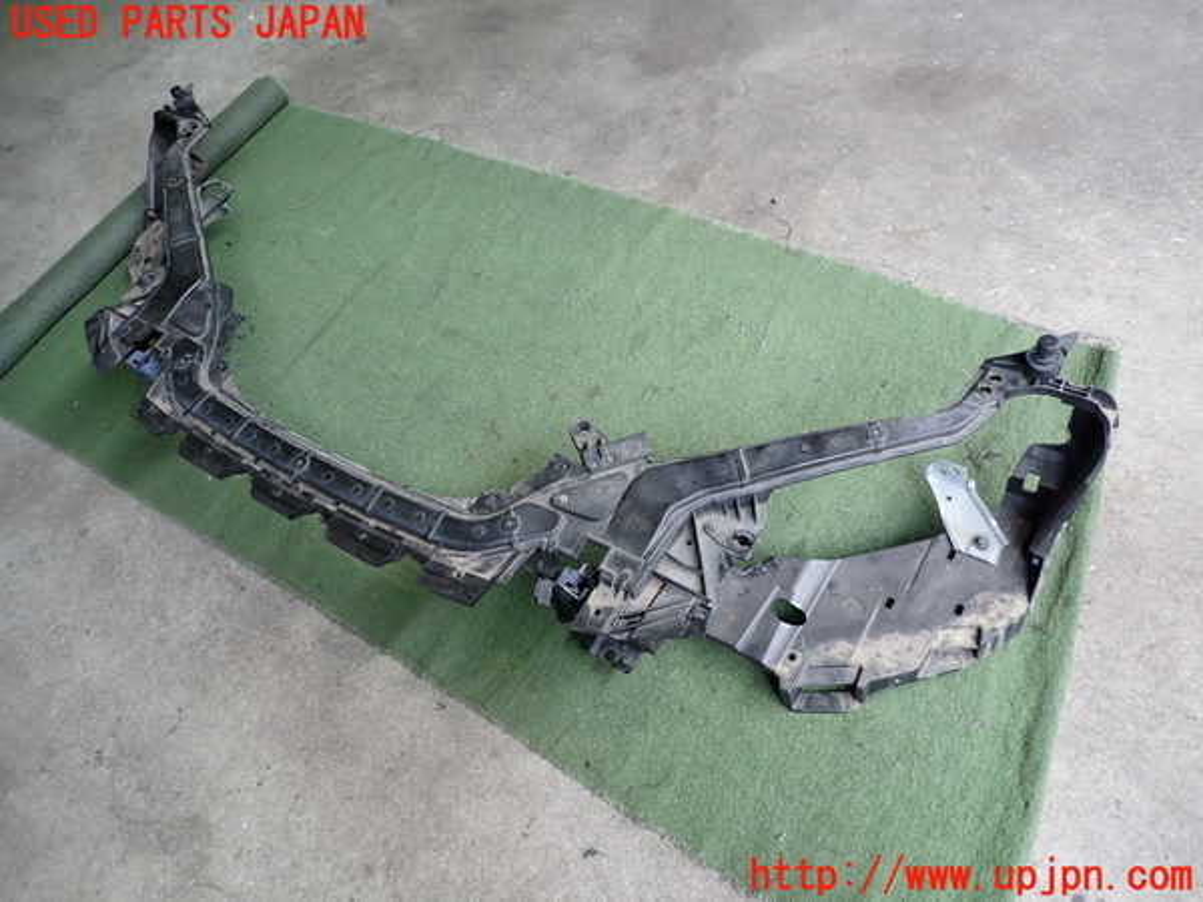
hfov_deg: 69.4
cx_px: 602
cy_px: 451
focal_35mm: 25
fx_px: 869
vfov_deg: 54.9
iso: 200
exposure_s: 1/100
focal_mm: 4.5
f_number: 2
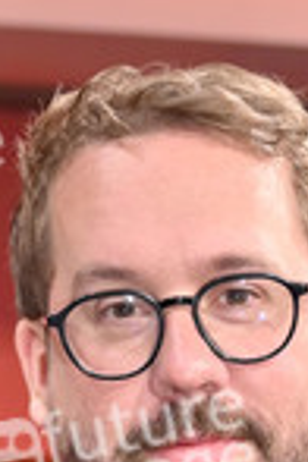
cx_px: 187
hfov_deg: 13.5
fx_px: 1296
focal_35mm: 101
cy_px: 622
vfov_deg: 18.6
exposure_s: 1/200
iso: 1600
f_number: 2.8
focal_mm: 37
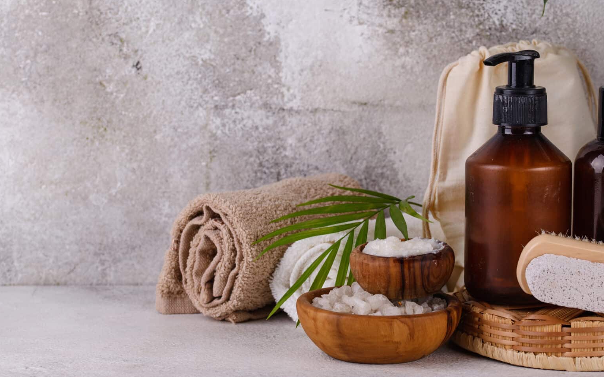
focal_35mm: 179
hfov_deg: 11.7
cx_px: 301
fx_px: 2947
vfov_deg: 7.3
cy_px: 108
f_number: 9
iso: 100
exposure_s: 1/100
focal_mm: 105
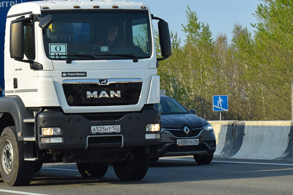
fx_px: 1270
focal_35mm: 156
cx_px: 61
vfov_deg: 8.8
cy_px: 35
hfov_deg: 13.1
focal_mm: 52
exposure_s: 1/800
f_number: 5.6
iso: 200
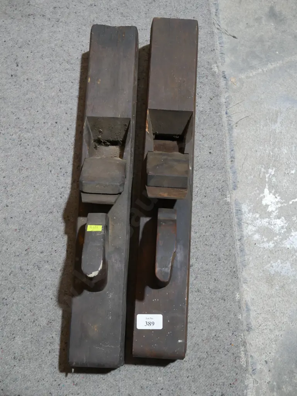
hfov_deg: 36.0
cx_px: 148
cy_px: 198
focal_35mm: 40
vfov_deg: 46.8
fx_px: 457
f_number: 4.5
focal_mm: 20
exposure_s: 1/60
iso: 640
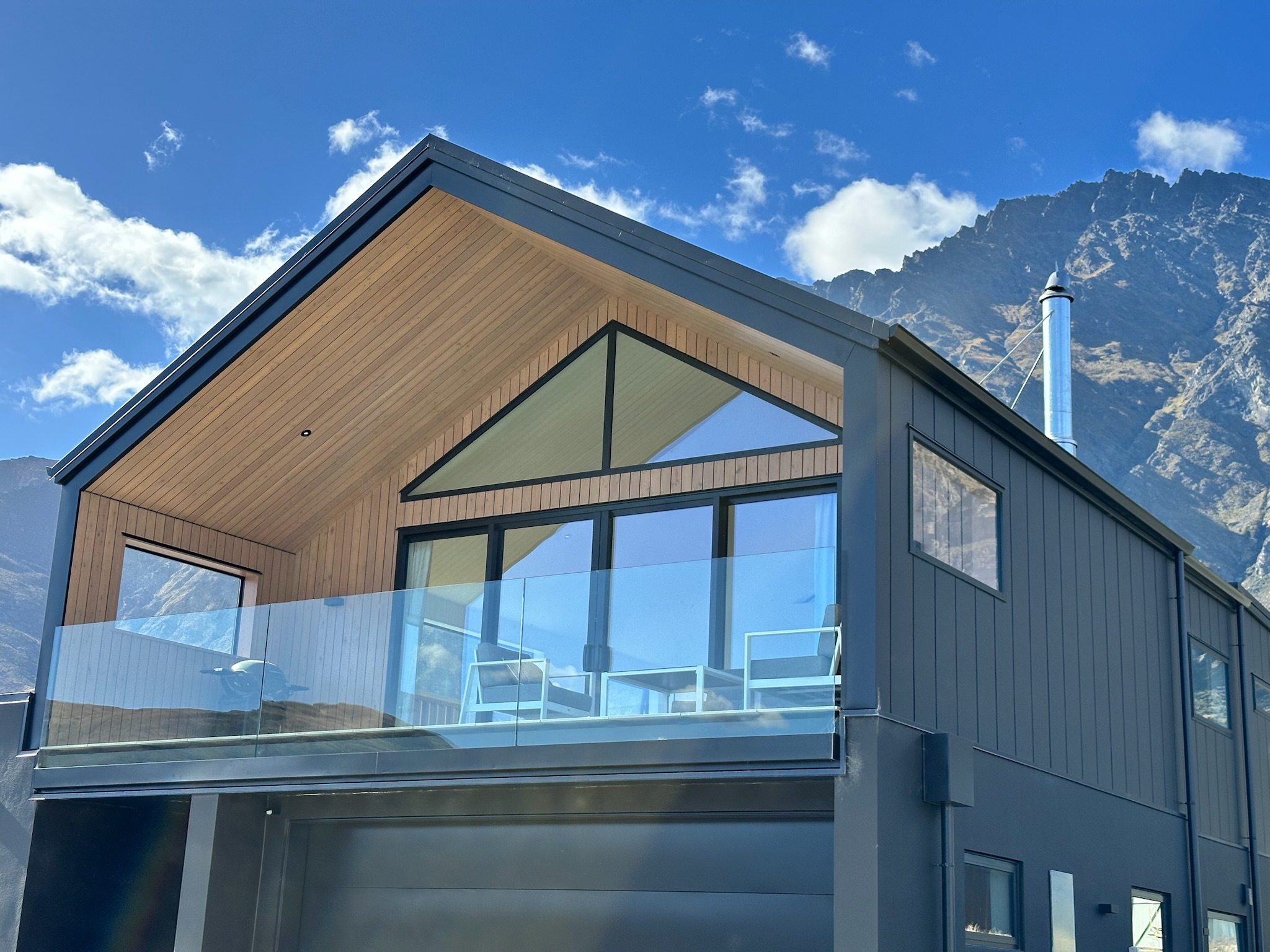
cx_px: 635
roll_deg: -2.6
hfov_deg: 39.7
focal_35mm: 48
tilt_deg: +15.3
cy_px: 476
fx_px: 1761
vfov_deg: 30.3
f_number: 1.78
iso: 64
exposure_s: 1/2160
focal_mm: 6.86
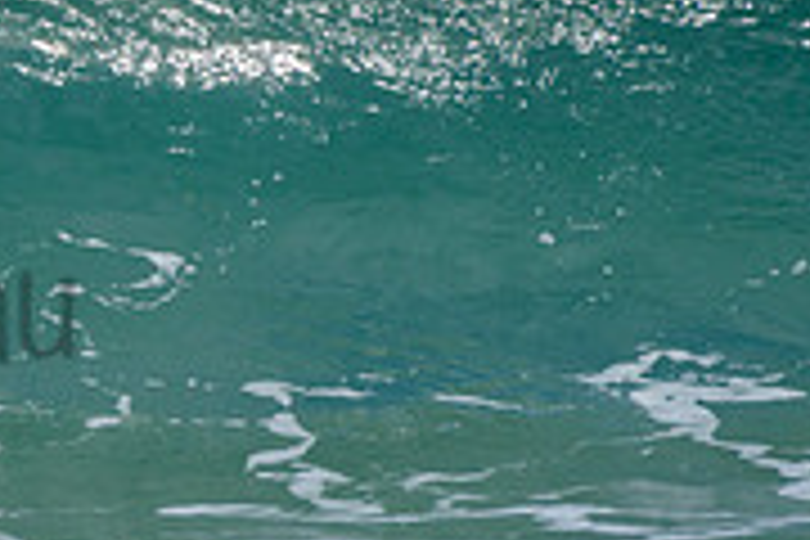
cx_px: -400
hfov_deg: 1.0
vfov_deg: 0.7
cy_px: 254
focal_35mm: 1967
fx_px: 44254
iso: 125
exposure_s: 1/1250
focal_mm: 500
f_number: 5.6
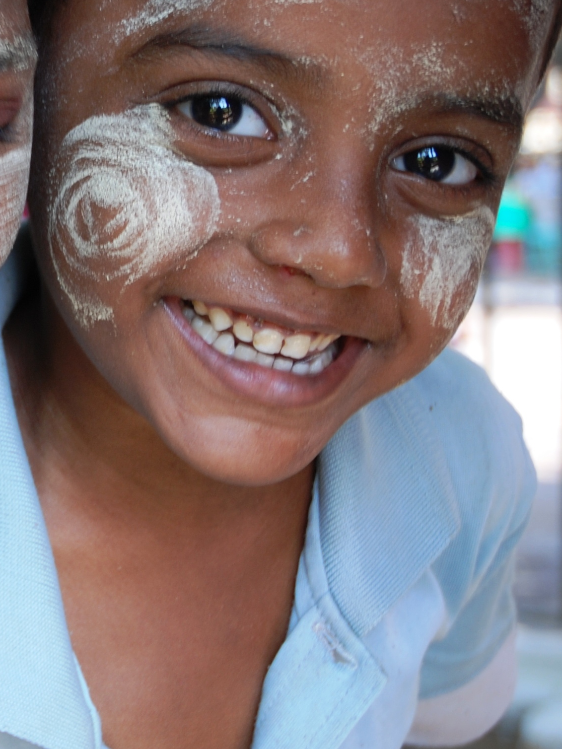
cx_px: -283
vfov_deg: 15.6
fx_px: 2727
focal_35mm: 126
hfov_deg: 11.3
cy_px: 292
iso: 100
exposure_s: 1/40
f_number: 4.2
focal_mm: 34
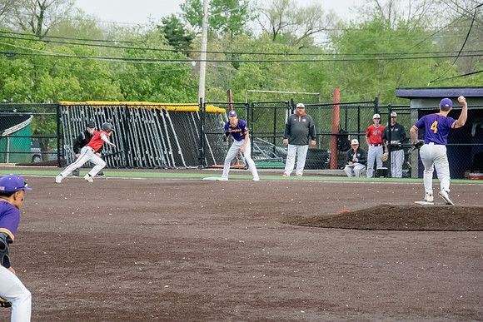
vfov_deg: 7.5
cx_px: 242
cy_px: 161
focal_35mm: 183
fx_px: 2456
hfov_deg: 11.2
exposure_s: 1/2000
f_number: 5.6
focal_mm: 122
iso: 4000
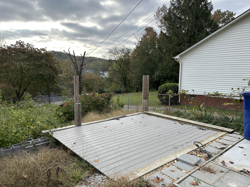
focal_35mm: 24
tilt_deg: -5.6
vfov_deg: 56.8
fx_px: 173
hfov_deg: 71.6
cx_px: 125
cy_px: 94
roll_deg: -0.2
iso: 80
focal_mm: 6.86
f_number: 1.78
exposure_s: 1/1639
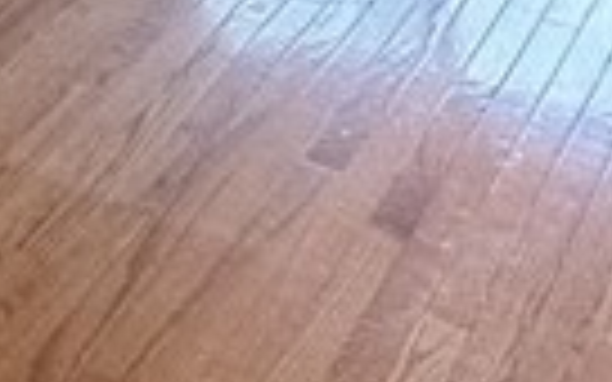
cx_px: -126
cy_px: -620
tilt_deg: -10.5
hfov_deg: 17.7
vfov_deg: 9.9
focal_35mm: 112
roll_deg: +0.4
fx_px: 1868
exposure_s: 1/60
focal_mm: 2.22
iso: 160
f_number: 2.2
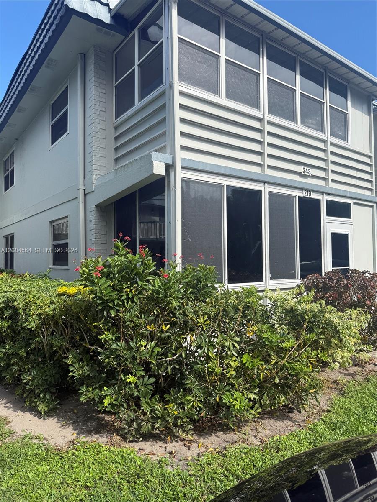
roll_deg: +1.3
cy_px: 251
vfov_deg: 71.6
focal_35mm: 24
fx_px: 349
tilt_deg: +1.6
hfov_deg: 56.8
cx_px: 188
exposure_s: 1/1901
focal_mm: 6.76
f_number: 1.78
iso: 80
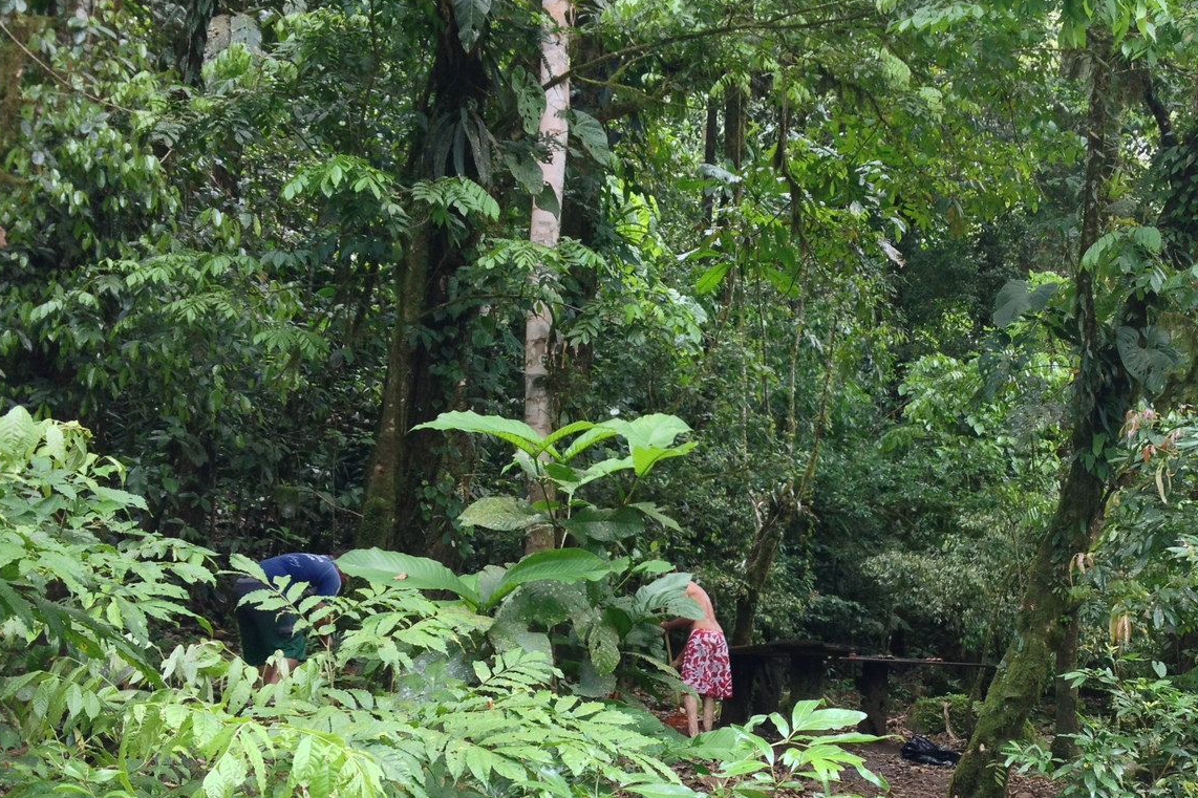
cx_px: 777
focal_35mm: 51
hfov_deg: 38.5
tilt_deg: +2.7
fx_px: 1697
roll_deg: +0.2
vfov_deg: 26.3
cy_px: 536
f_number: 2.4
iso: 80
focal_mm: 4.28
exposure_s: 1/120
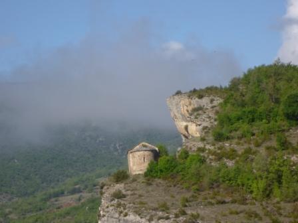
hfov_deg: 11.4
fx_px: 1498
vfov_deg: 8.5
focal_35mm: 174
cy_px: 112
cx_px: 149
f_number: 5.9
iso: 80
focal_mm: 22.5
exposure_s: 1/400
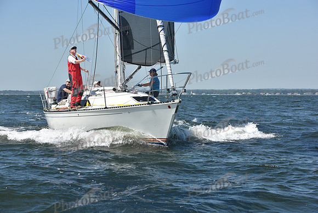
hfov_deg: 21.5
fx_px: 839
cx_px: 159
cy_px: 106
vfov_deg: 14.4
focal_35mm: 95
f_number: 7.1
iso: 250
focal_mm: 95
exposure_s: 1/1250
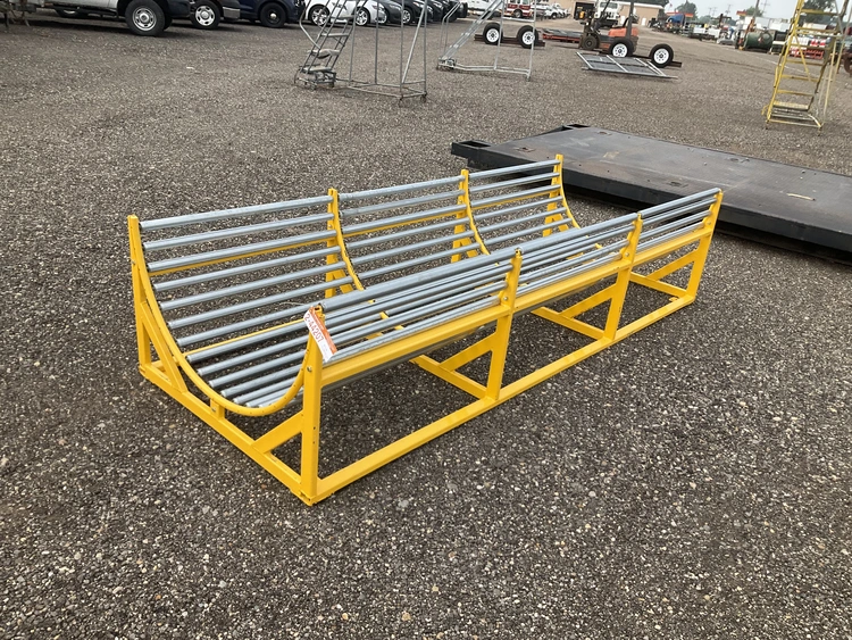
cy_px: 320
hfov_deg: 61.6
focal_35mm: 29
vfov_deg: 48.3
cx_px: 426
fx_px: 714
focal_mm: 3
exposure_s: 1/1221
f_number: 1.8
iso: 25
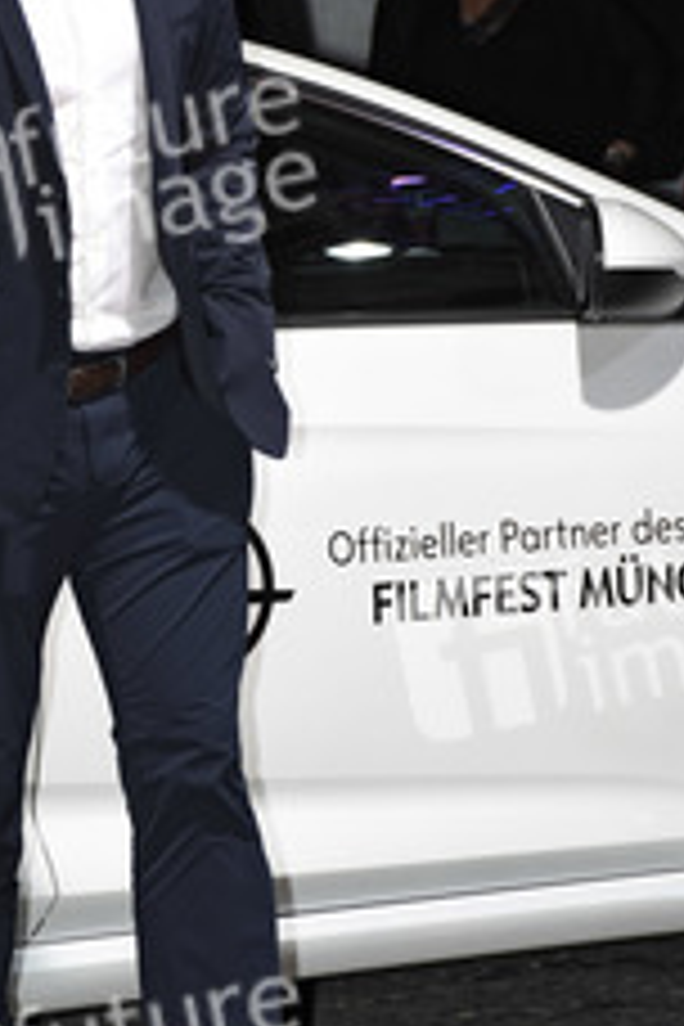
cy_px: 410
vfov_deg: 8.2
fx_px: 7121
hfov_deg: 5.5
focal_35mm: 250
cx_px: 216
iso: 400
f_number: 6.3
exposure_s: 1/160
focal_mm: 95
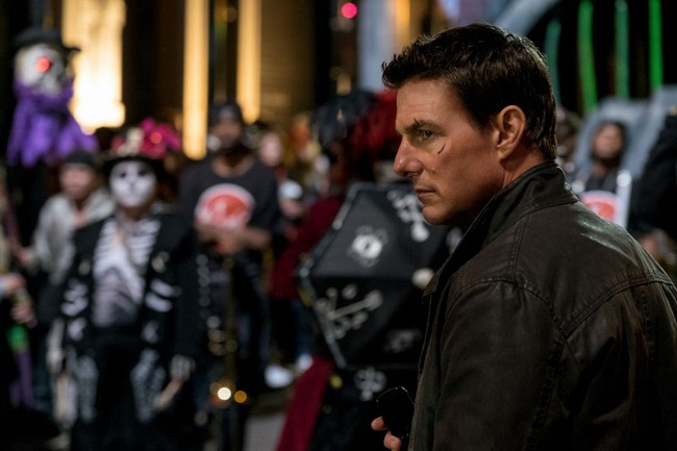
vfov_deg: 10.9
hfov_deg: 16.3
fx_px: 2369
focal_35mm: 126
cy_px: 226
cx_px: 338
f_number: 3.6
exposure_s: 1/60
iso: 3200
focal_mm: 83.8
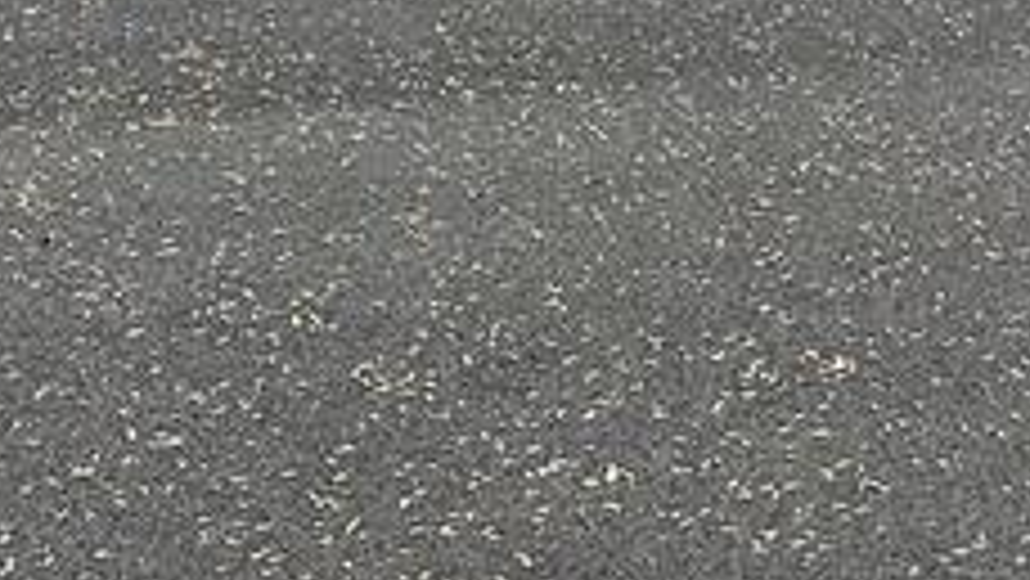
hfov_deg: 17.1
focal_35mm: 117
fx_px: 3197
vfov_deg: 9.3
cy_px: -823
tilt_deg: +2.6
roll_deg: -0.3
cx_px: 1367
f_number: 1.78
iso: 80
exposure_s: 1/4016
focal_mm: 6.86
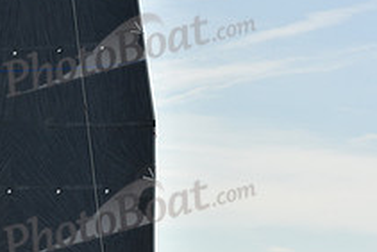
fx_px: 2012
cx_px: -88
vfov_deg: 7.1
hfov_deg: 10.5
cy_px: 333
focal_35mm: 192
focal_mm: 70
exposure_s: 1/1600
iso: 320
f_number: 8
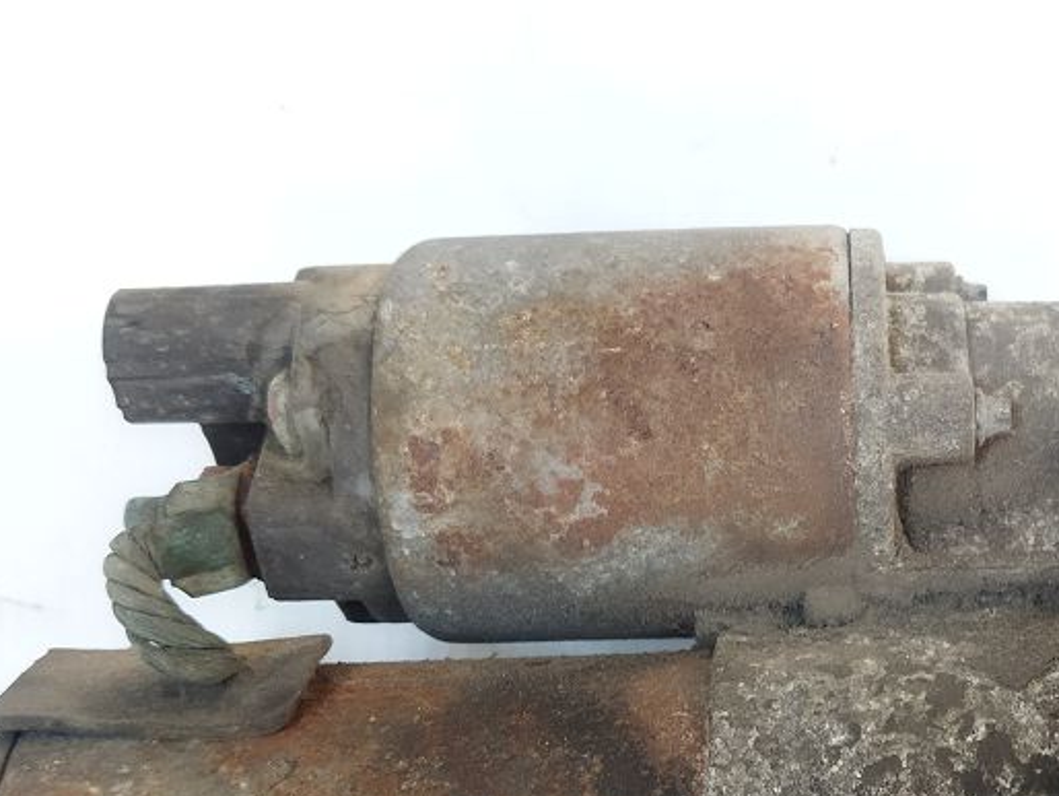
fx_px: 1928
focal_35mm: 63
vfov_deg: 23.0
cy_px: 629
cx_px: 795
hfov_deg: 30.2
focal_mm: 4.71
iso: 338
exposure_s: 1/25
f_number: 1.79
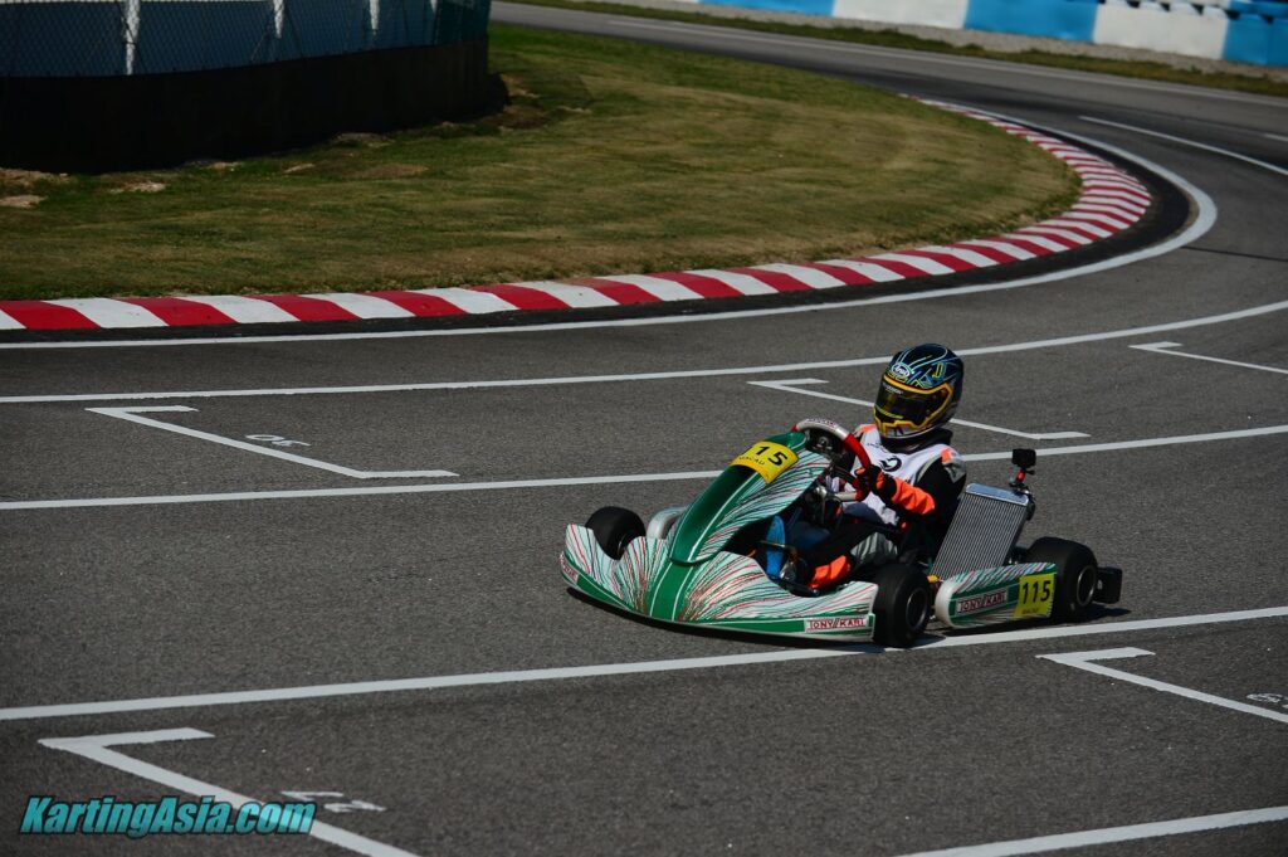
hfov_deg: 16.4
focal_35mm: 125
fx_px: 4469
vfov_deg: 10.9
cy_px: 428
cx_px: 644
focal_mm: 125
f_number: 3.5
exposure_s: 1/2500
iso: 100
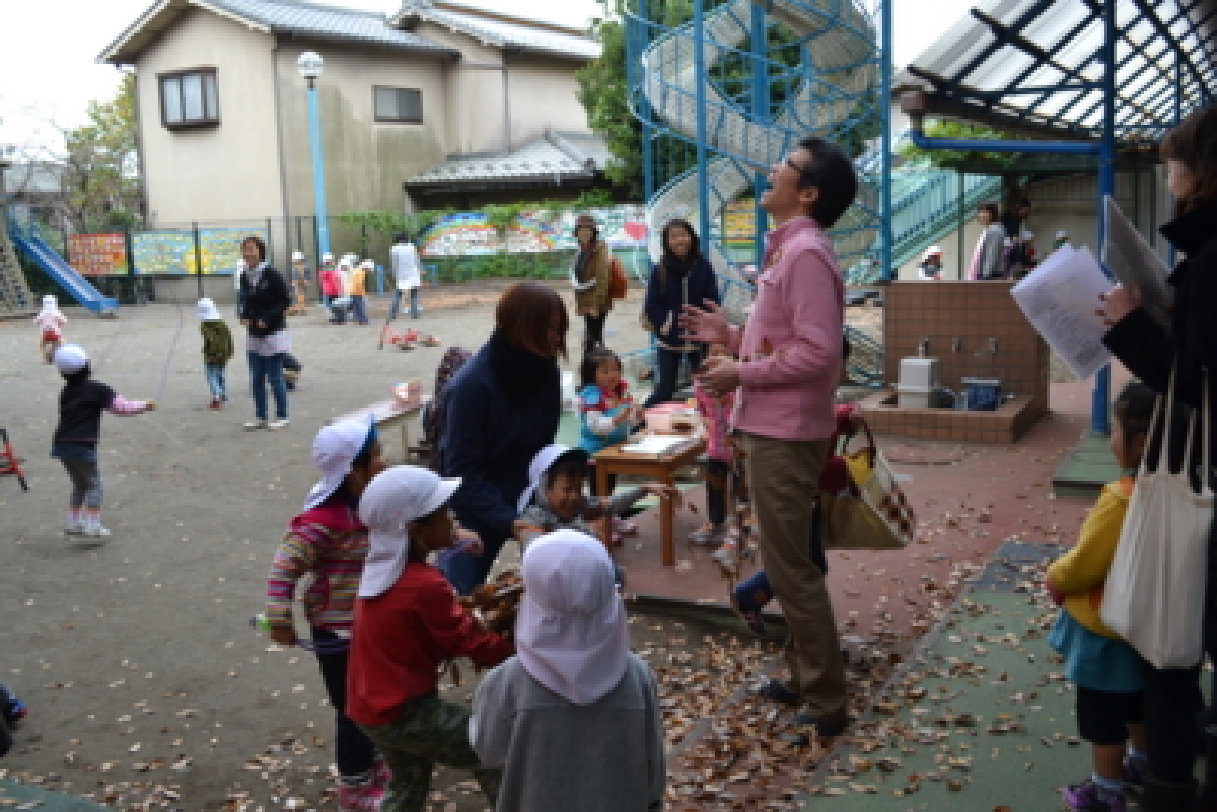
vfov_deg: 40.0
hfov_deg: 57.2
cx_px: 608
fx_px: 1116
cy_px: 406
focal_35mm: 33
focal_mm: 22
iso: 400
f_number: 5
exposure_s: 1/100
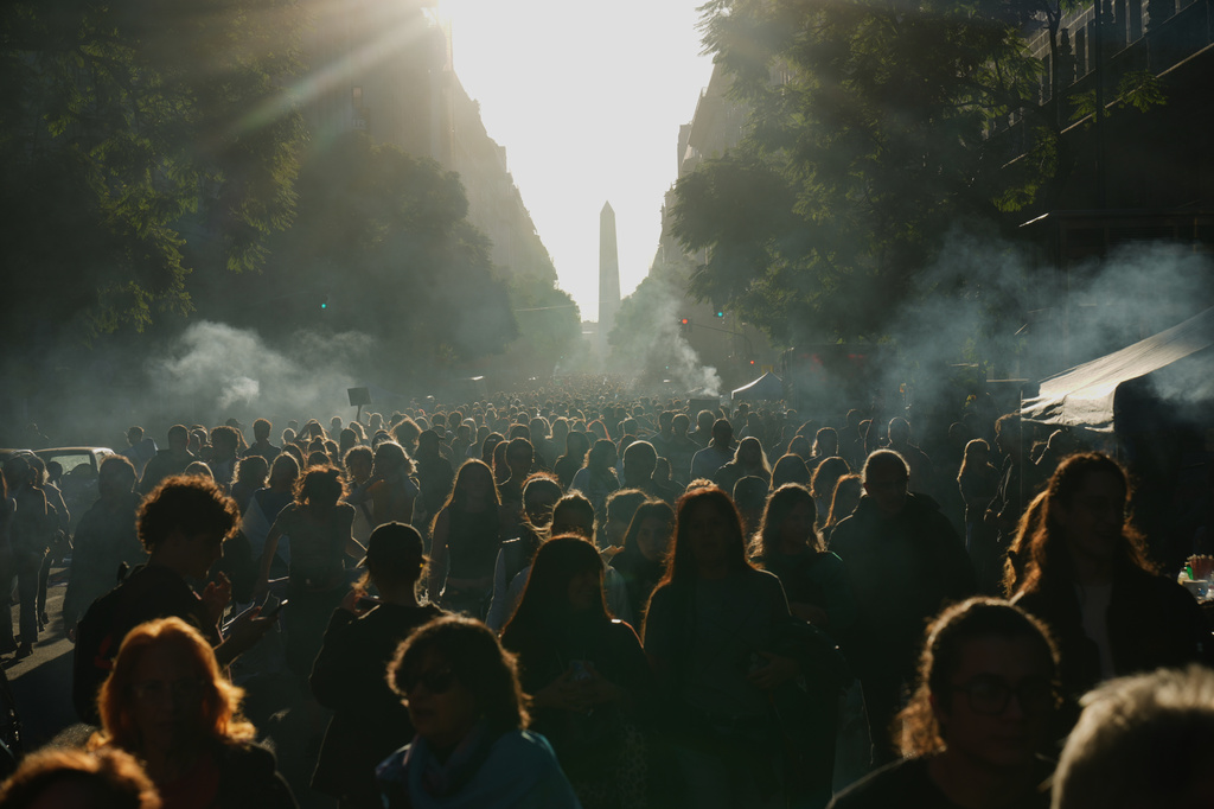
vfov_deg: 19.4
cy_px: 404
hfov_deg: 28.9
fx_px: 2360
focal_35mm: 70
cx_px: 607
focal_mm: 70
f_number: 8
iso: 80
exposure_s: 1/320
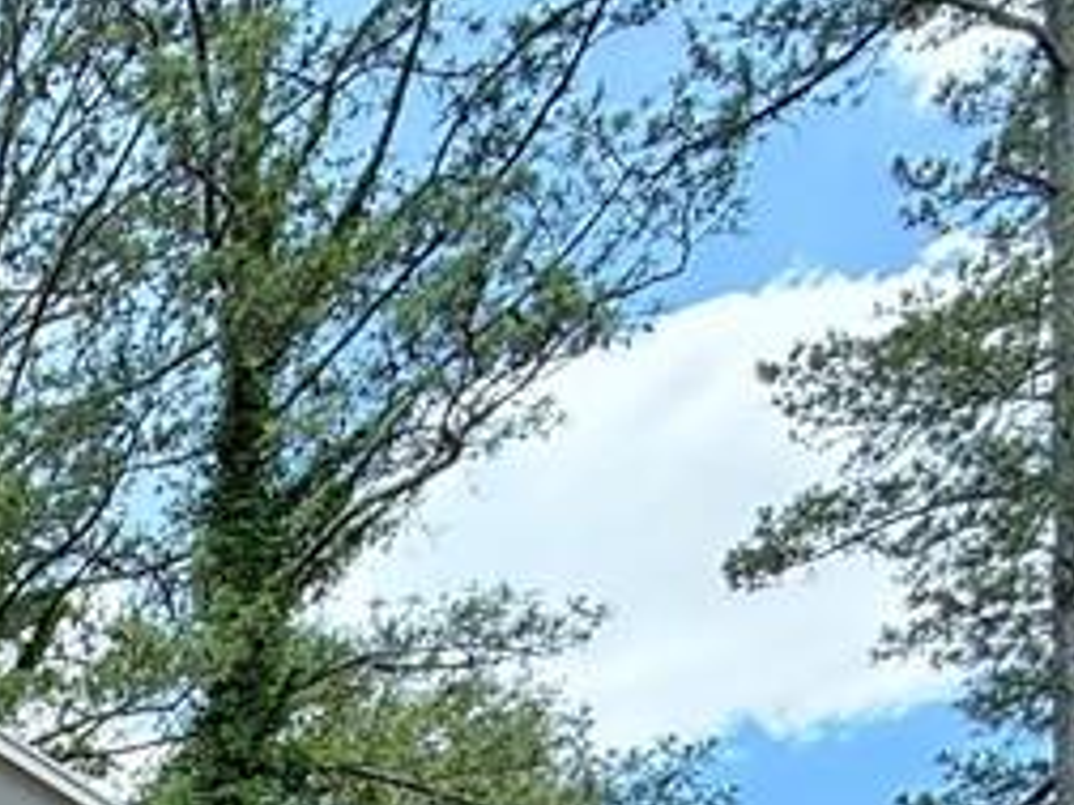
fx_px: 1768
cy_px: 1525
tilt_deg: +1.2
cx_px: -558
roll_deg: +0.0
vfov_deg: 18.6
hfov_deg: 25.2
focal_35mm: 57
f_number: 2.2
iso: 50
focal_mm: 2.22
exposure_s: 1/143
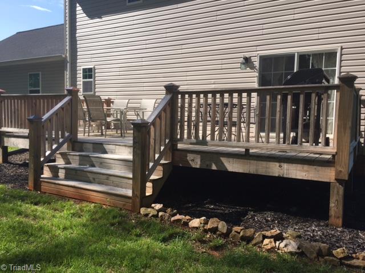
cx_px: 182
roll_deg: -0.8
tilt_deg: -5.1
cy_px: 136
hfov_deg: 61.7
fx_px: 306
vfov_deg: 48.2
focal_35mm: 29
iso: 32
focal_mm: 4.15
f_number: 2.2
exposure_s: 1/1199
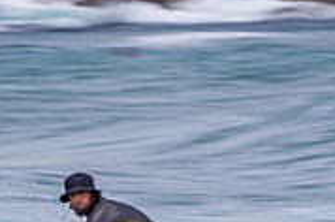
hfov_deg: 1.3
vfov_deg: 0.8
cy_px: 321
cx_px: 75
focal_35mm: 1632
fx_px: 15159
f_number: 18
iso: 64
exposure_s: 1/20
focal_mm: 500
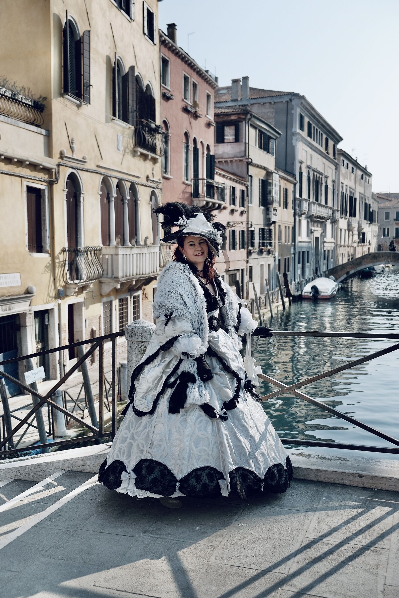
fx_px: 582
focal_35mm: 35
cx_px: 200
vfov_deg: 54.4
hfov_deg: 37.9
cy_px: 299
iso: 400
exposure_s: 1/3000
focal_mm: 23.3
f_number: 3.2
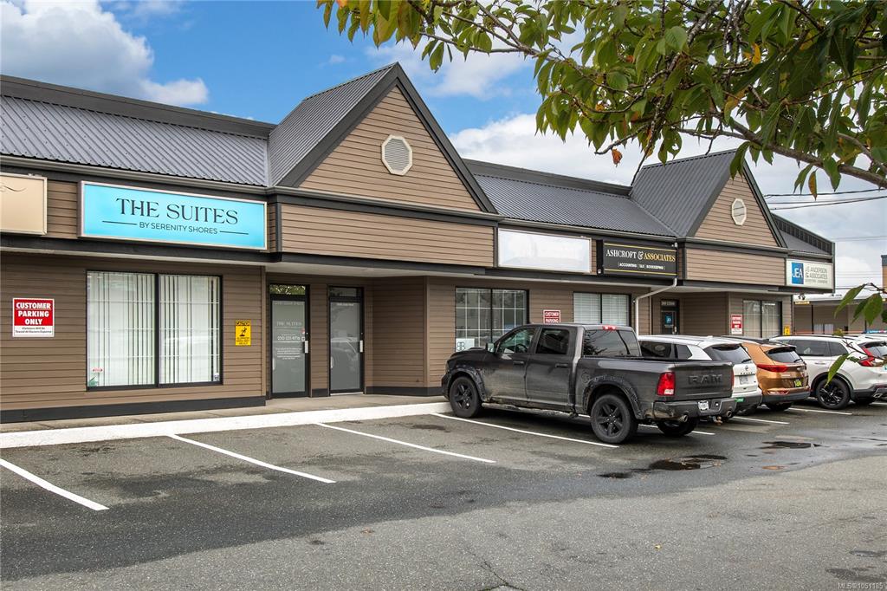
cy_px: 296
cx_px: 444
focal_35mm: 33
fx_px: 813
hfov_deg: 57.2
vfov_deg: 39.9
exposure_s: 1/200
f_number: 11
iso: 320
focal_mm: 22
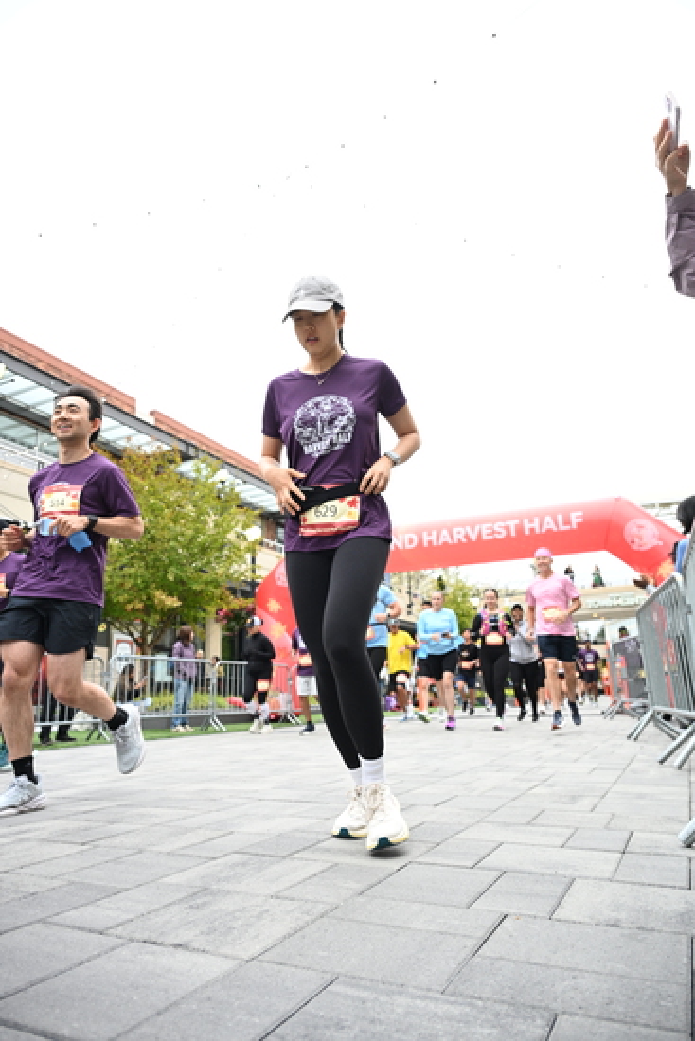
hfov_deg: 53.2
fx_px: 695
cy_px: 520
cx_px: 348
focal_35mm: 24
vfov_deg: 73.7
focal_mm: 24
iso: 2000
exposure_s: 1/640
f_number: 4
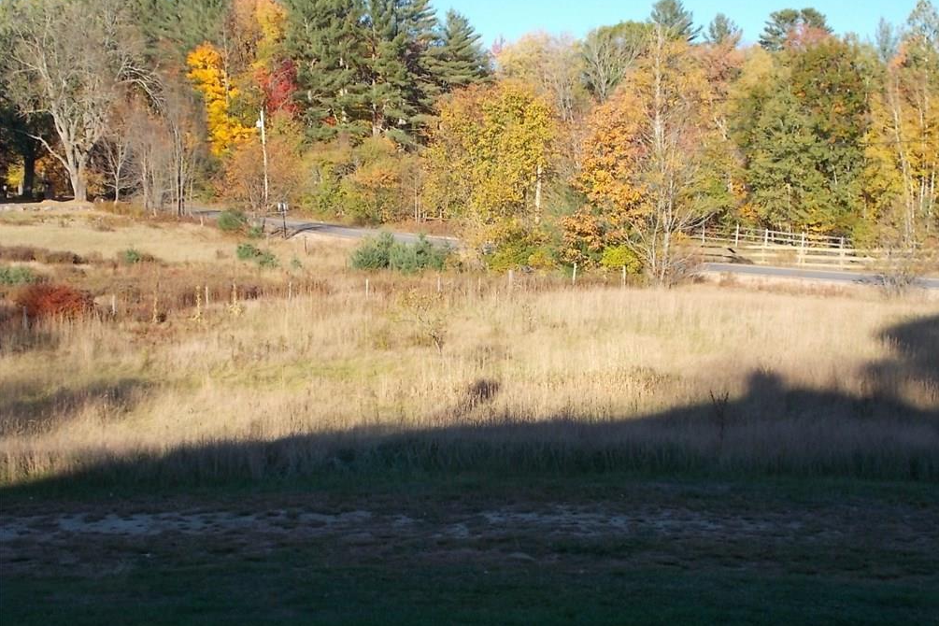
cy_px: 277
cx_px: 477
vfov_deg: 25.5
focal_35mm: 53
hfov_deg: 37.5
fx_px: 1382
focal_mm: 9
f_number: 4.5
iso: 80
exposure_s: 1/250
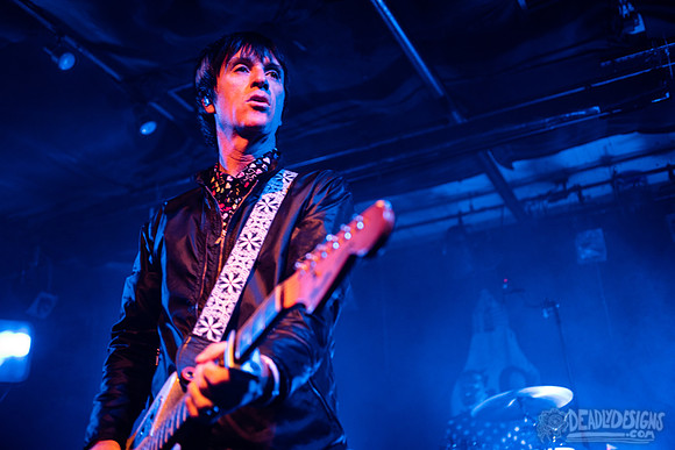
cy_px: 225
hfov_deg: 48.4
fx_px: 750
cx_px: 338
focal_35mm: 40
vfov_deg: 33.4
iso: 2000
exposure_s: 1/200
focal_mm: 40
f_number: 2.8
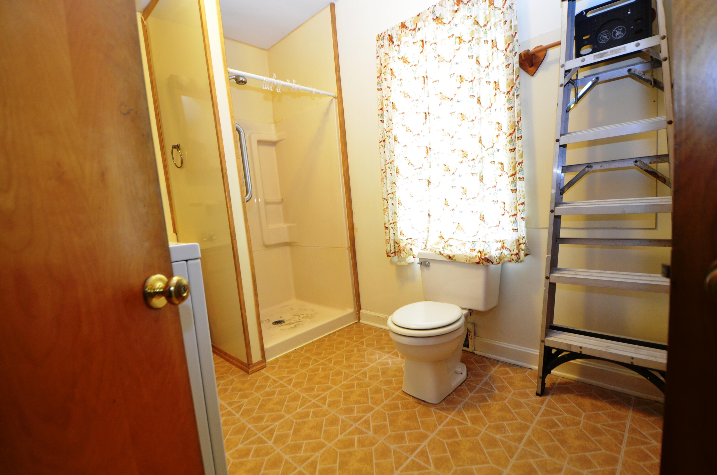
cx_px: 358
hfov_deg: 95.1
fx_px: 328
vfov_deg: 71.8
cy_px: 238
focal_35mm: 16
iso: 900
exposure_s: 1/30
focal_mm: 11
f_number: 3.5
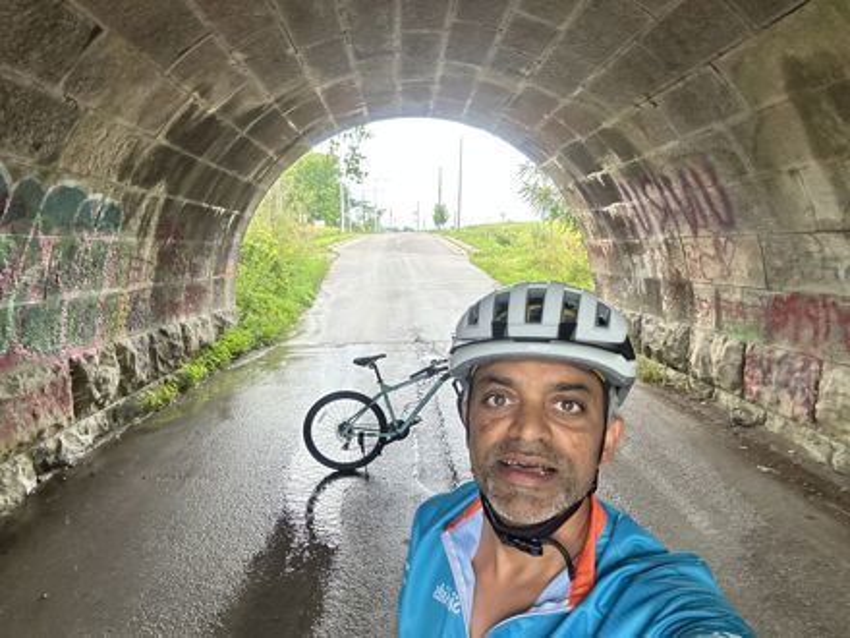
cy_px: 319
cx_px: 425
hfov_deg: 73.9
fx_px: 565
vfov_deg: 58.9
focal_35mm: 23
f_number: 1.9
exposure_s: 1/60
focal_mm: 2.69
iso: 250
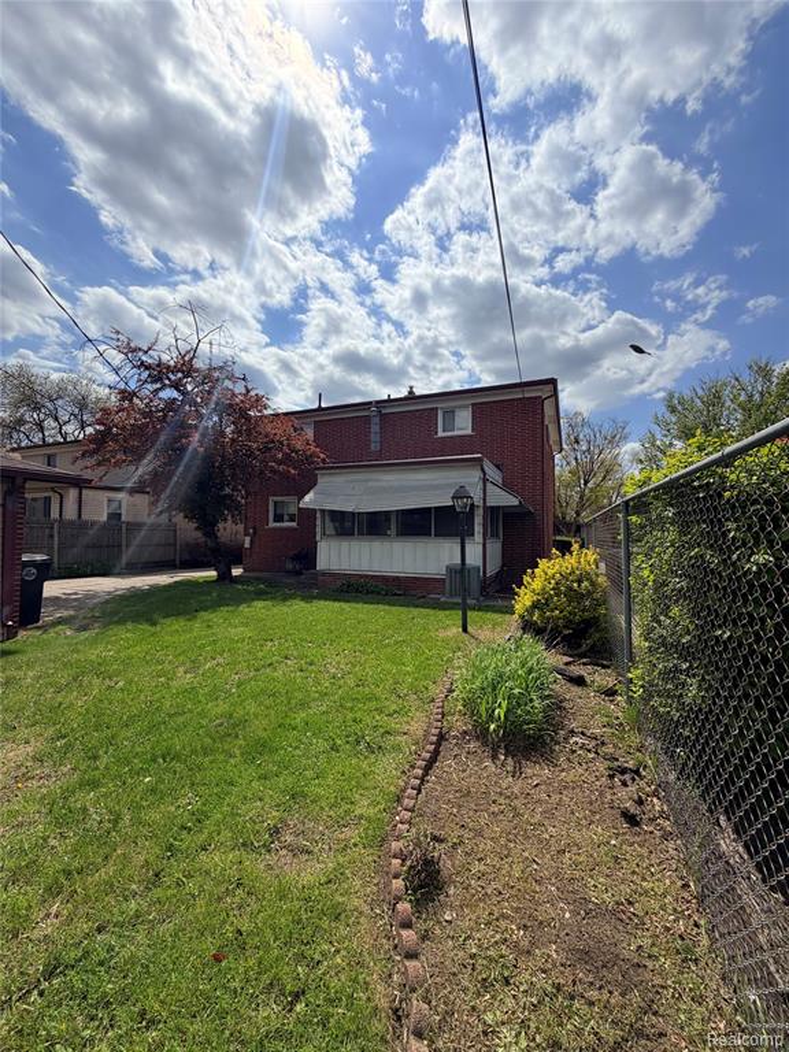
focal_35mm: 14
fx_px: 425
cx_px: 394
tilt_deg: +1.4
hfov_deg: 85.7
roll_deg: -0.6
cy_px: 526
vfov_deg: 102.1
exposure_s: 1/2237
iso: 20
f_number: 2.2
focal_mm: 2.22
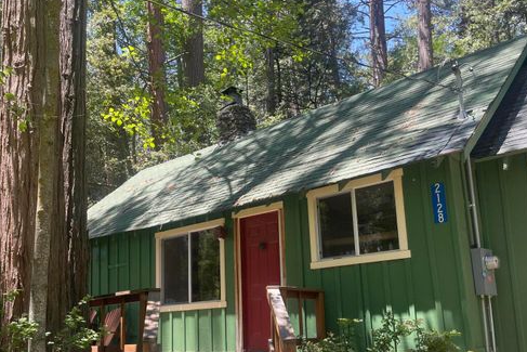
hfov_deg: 51.9
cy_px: 229
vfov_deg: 35.7
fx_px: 542
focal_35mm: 37
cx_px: 266
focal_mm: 4.2
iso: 32
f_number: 1.6
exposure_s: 1/373
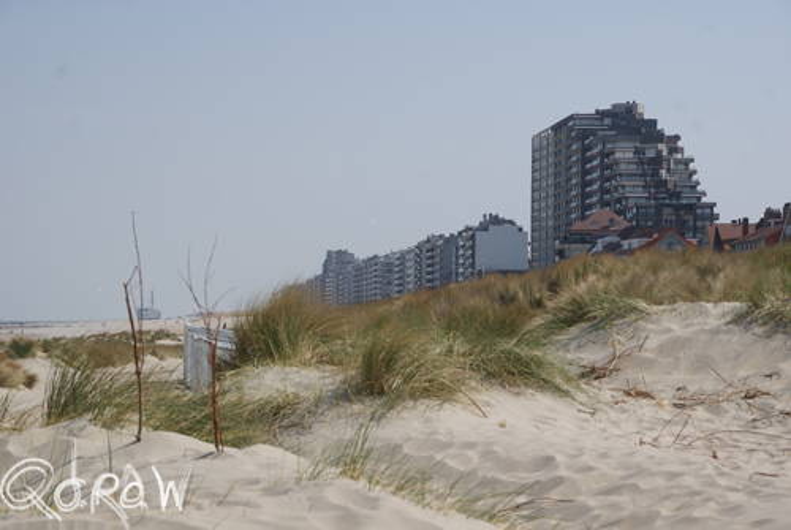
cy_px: 265
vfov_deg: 15.2
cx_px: 396
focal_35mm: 90
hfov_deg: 22.6
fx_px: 1980
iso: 100
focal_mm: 60
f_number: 9
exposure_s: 1/320
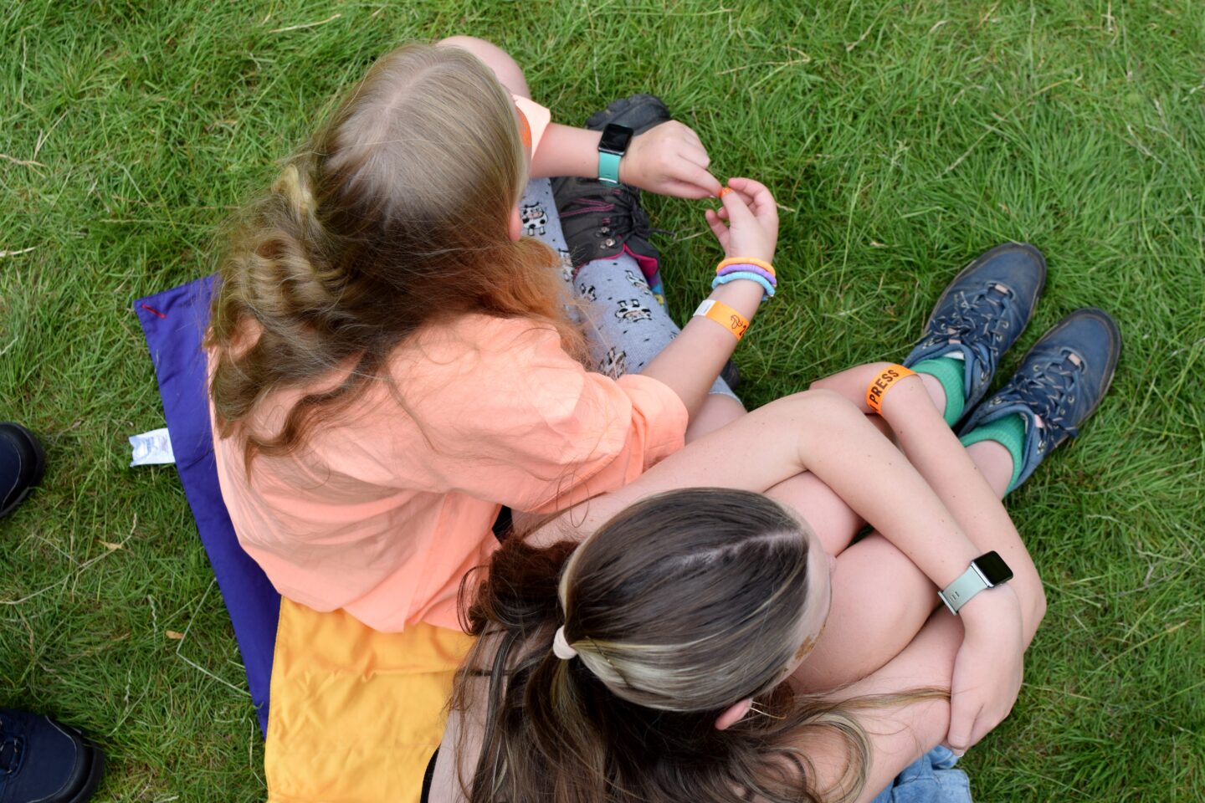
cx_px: 602
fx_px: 1757
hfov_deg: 37.9
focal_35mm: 52
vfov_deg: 25.8
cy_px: 402
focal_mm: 35
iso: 400
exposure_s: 1/1600
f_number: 5.6
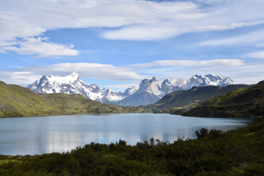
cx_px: 132
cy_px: 88
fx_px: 279
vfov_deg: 35.1
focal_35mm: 38
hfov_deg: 50.7
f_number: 9
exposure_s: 1/640
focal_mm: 38
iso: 320
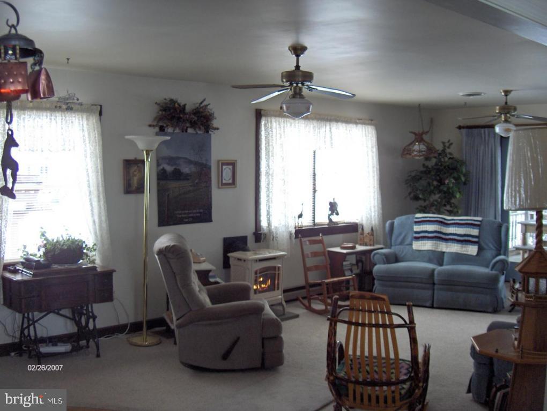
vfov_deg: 36.9
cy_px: 206
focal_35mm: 39
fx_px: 617
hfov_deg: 47.8
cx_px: 274
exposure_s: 1/60
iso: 100
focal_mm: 8
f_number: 2.8
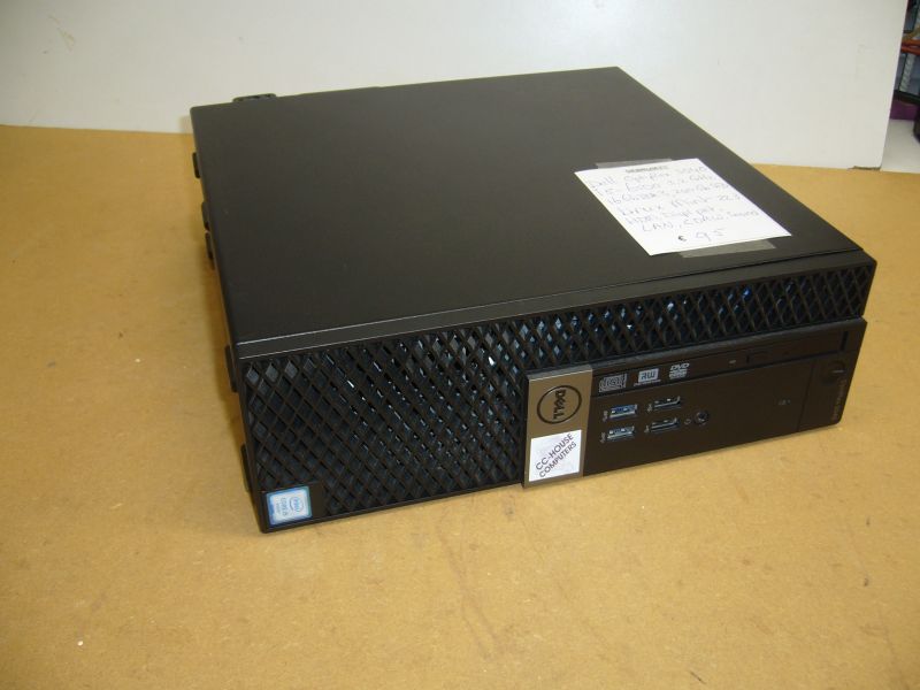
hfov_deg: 52.6
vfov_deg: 40.7
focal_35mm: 35
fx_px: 930
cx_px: 460
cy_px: 345
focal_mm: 5.8
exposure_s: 1/30
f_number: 2.8
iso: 80
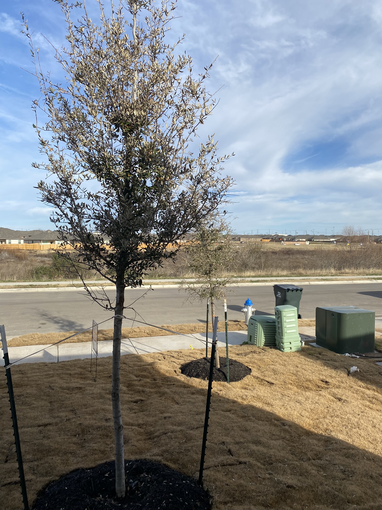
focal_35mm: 26
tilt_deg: -1.4
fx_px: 383
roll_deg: -0.5
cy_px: 255
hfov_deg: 53.1
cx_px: 191
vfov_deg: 67.3
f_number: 1.8
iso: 32
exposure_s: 1/2625
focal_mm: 4.25
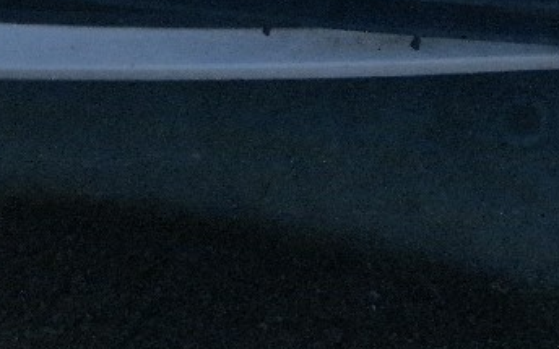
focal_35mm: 136
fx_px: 2072
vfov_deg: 8.2
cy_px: -683
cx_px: 291
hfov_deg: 15.4
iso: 50
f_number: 1.8
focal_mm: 5.4
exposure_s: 1/3333
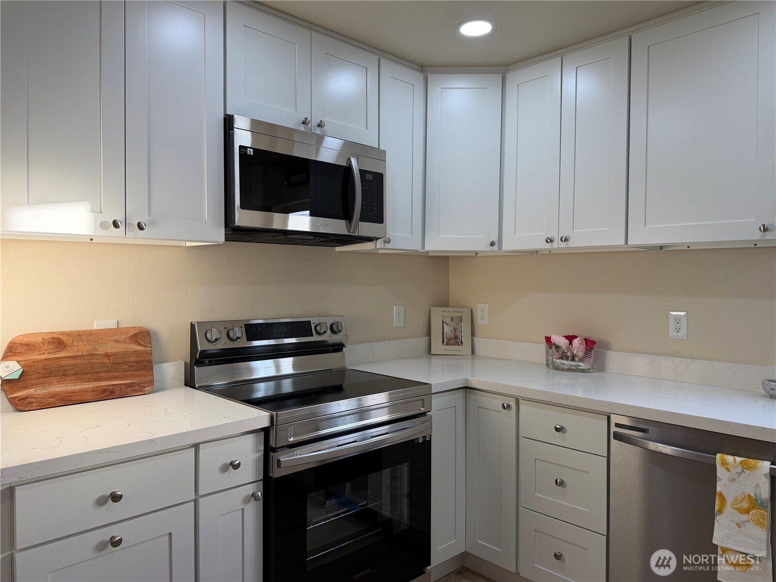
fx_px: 538
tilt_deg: +0.0
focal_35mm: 24
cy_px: 291
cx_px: 388
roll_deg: +1.0
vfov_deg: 56.8
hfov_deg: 71.6
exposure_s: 1/167
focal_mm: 6.76
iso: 64
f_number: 1.78
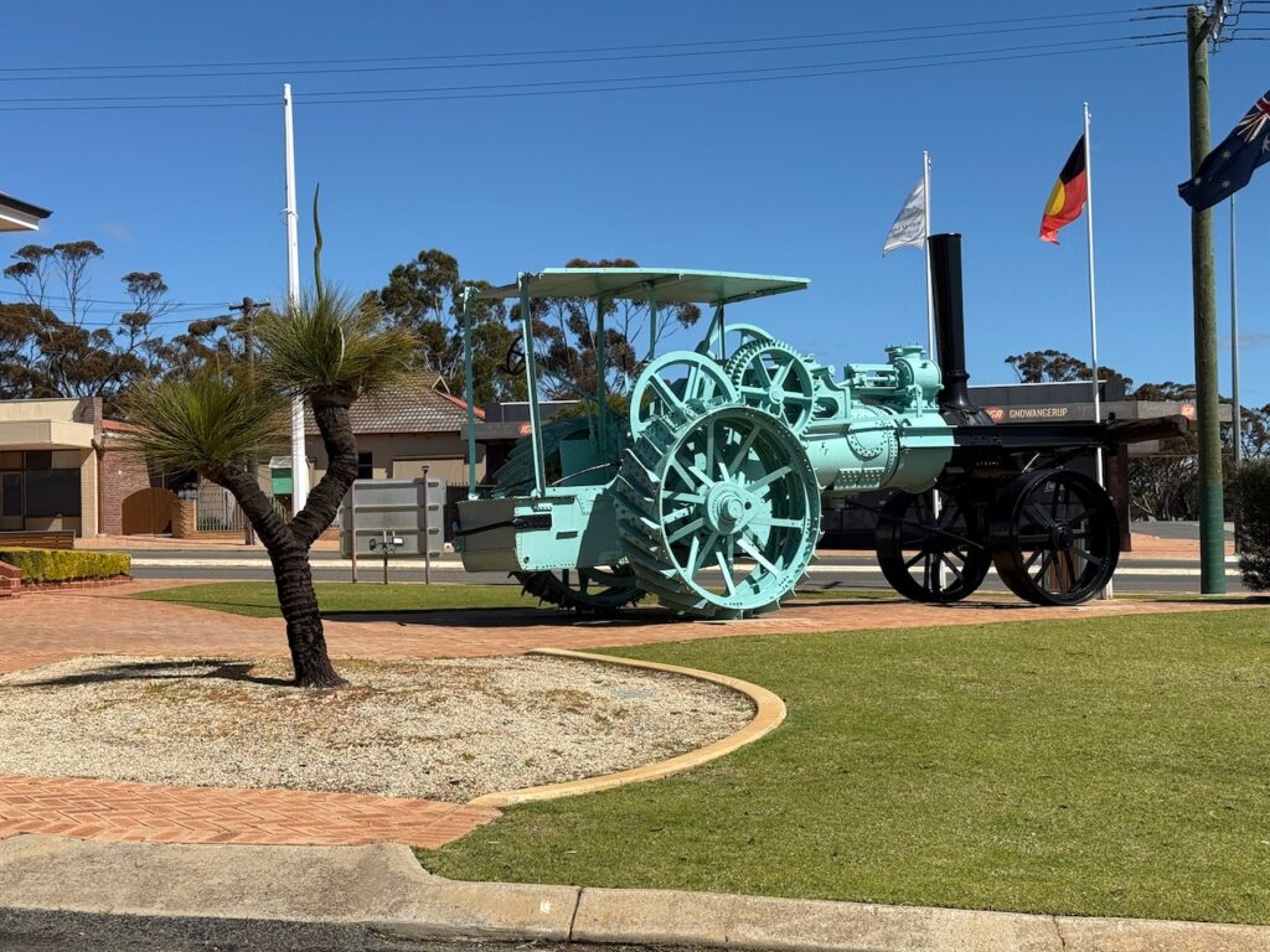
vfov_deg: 30.3
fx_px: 1761
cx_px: 635
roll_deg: +4.0
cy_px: 476
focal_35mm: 48
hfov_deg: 39.7
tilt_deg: +1.8
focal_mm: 6.76
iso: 64
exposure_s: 1/6024
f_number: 1.78
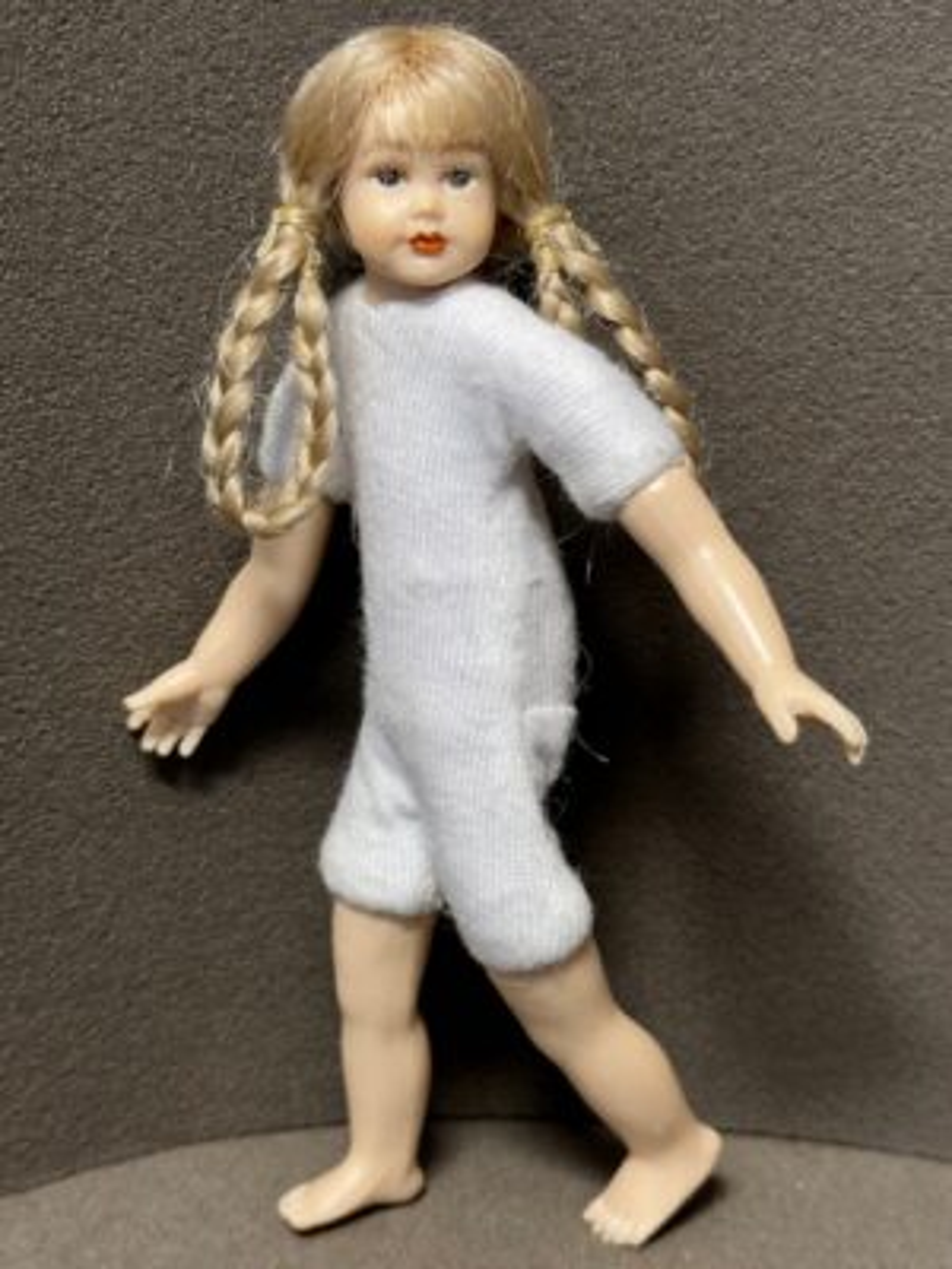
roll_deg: -2.2
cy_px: 634
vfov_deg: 39.7
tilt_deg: -23.6
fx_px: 1760
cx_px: 476
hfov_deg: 30.3
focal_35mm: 48
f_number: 1.78
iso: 50
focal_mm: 6.86
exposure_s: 1/139
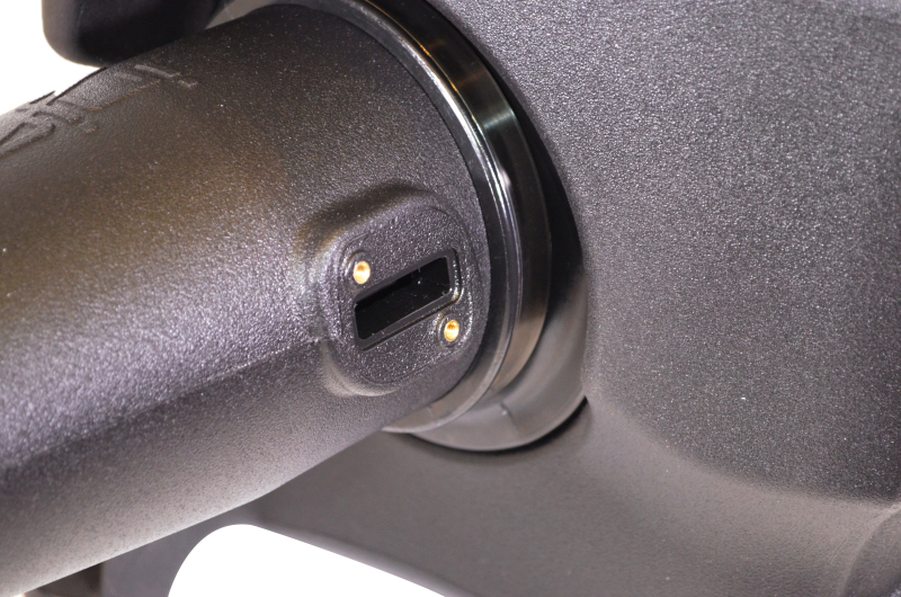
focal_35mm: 82
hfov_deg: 24.7
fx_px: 2061
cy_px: 298
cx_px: 450
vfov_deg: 16.5
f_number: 5.6
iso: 4000
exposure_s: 1/30
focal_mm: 55
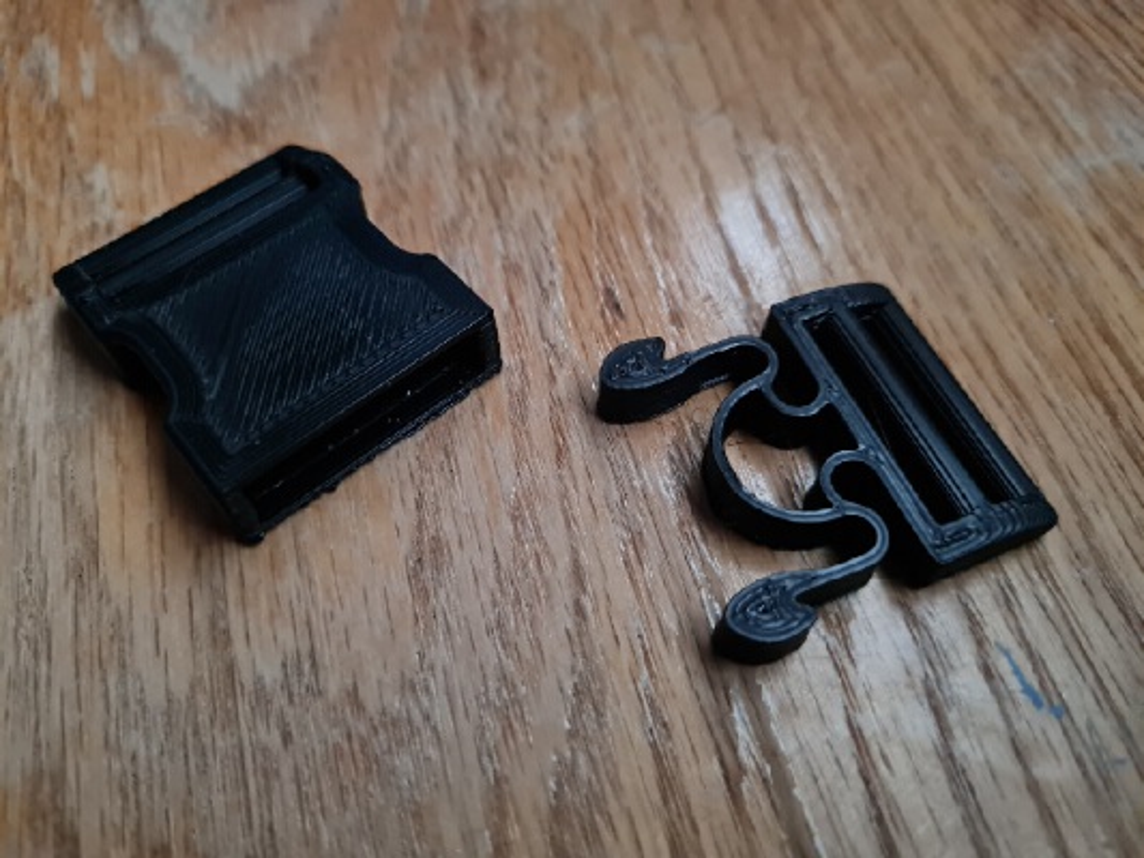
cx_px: 572
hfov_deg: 67.3
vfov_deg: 53.1
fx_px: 859
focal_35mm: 26
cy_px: 429
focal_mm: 5.4
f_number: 1.8
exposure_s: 1/24
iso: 800
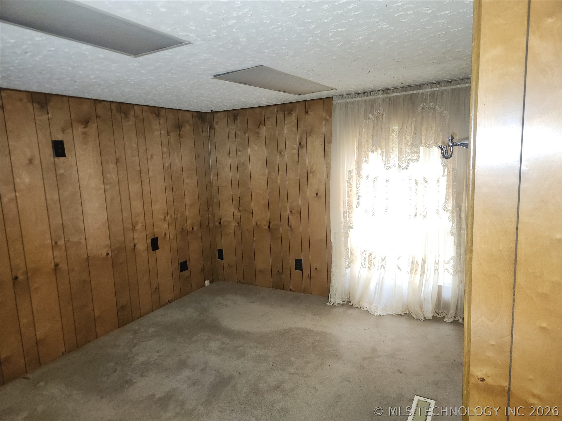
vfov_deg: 58.9
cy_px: 210
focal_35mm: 23
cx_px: 281
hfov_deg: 73.9
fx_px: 373
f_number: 1.8
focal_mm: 5.4
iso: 160
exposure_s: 1/10
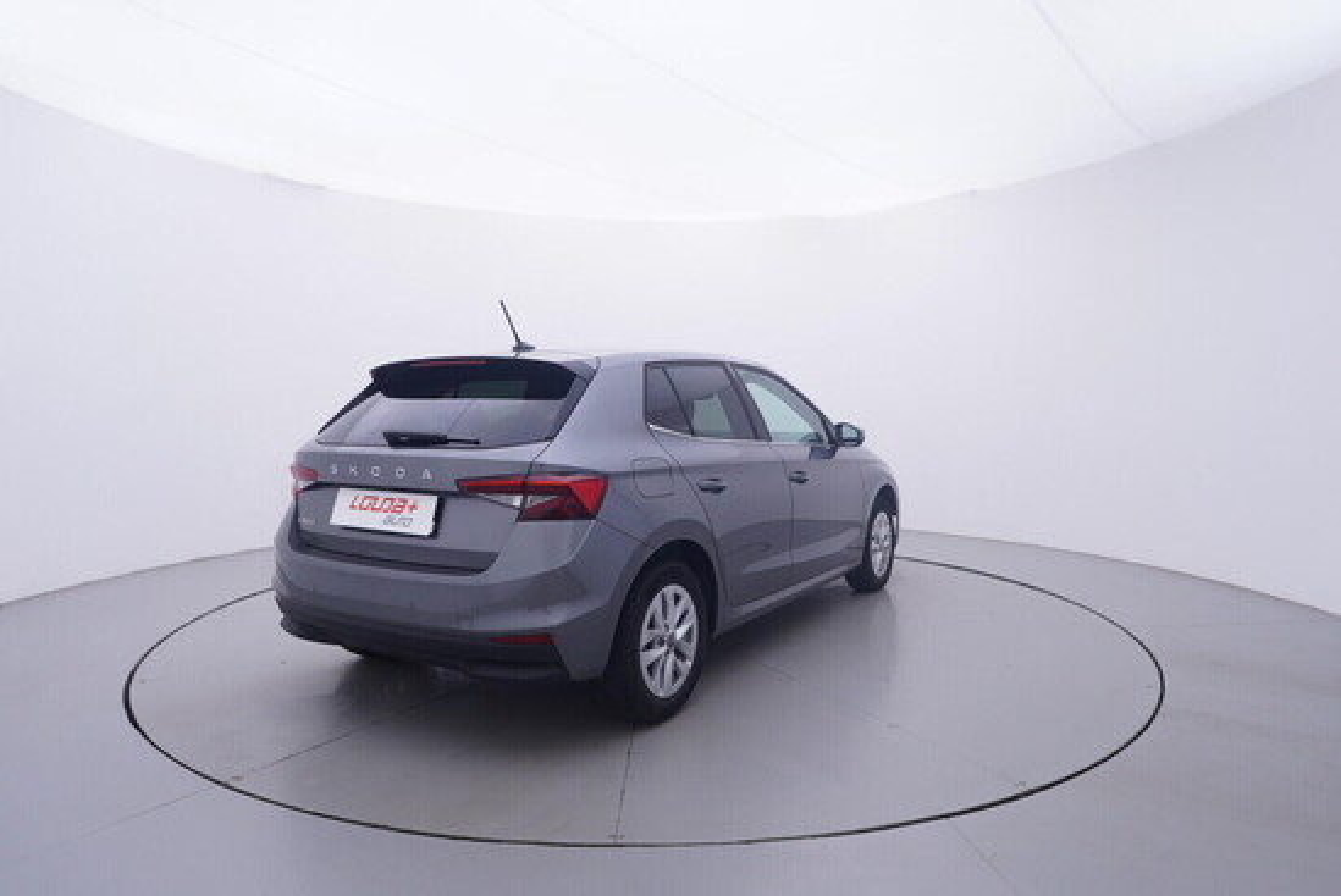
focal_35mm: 22
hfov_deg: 77.3
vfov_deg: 56.2
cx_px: 670
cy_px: 448
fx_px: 839
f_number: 5
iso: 200
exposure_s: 1/80
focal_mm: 15
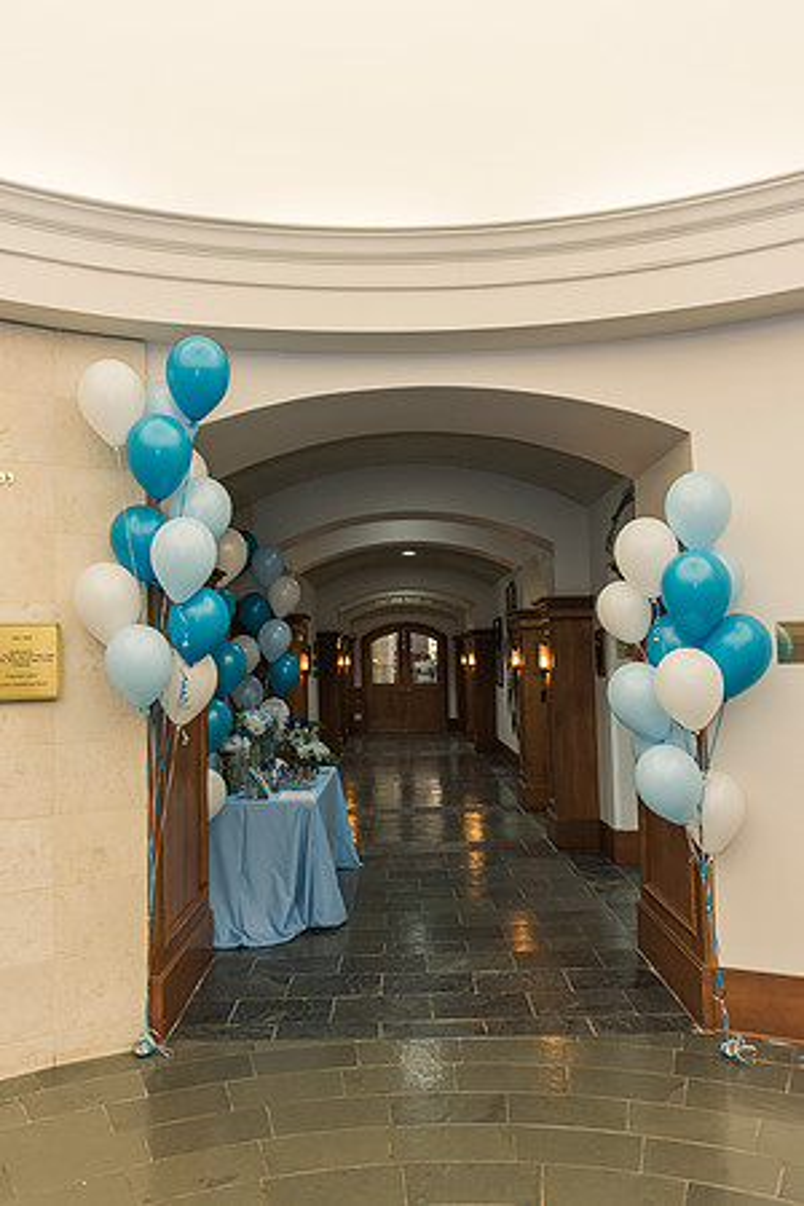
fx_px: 938
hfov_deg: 46.4
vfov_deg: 65.5
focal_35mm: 28
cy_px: 603
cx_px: 402
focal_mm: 28
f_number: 3.5
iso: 640
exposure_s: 1/100
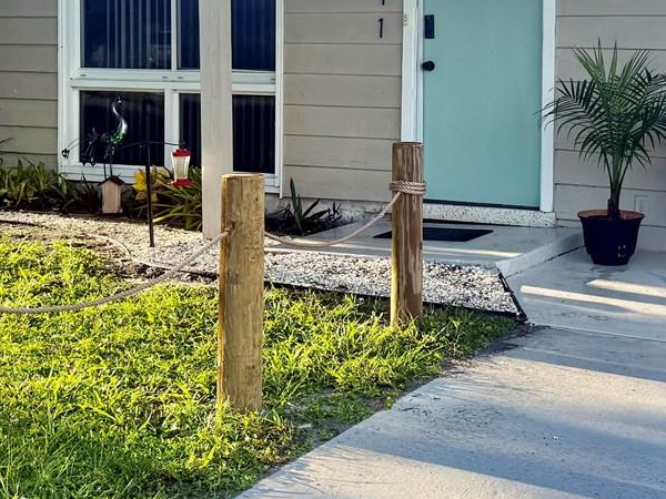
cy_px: 84
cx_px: 446
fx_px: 1231
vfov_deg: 22.6
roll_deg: -1.0
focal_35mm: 64
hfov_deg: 30.0
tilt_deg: -1.3
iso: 100
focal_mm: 6.76
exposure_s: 1/1855
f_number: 1.78
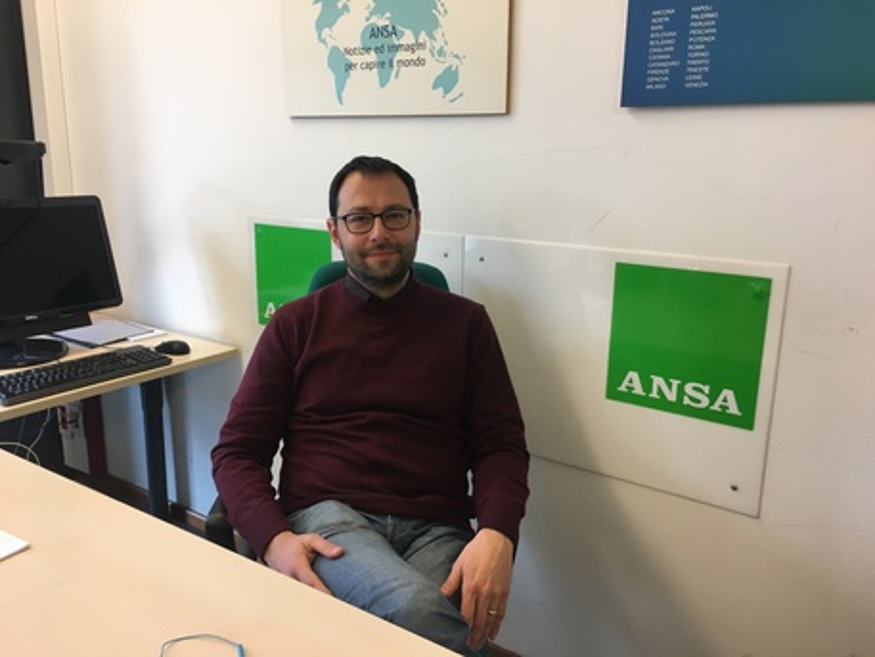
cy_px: 328
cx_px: 438
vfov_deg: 48.2
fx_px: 733
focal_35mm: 29
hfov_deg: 61.6
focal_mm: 4.15
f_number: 2.2
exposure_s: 1/33
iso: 40
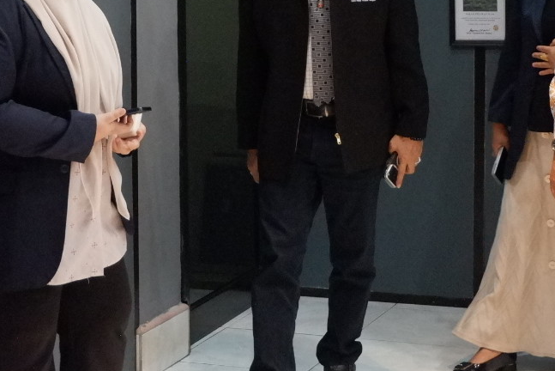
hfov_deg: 19.1
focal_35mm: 107
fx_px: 1650
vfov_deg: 12.8
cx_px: 335
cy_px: 90
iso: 5000
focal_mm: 26.9
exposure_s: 1/140
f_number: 4.5
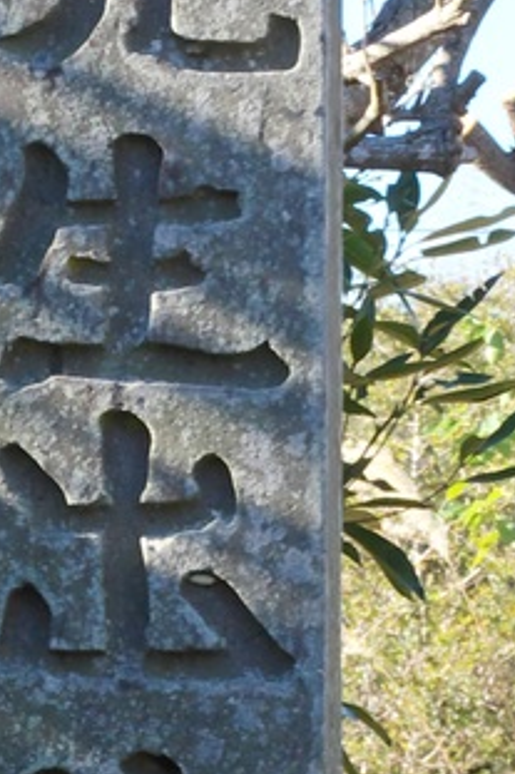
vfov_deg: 4.5
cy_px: 498
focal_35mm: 463
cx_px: 165
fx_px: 9946
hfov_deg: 3.0
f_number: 8
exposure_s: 1/125
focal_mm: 48
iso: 200
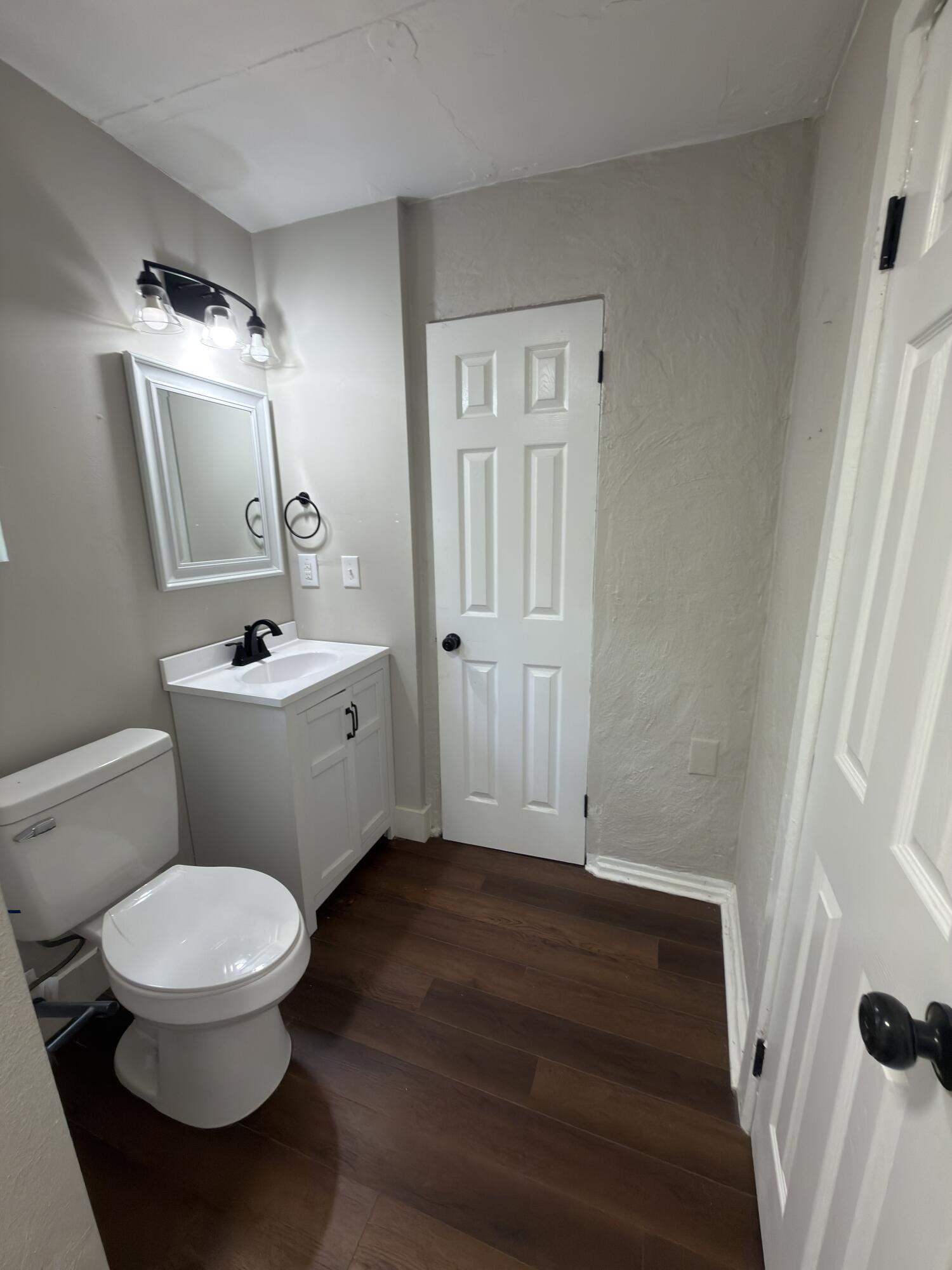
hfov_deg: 85.7
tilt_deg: -12.8
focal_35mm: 14
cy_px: 635
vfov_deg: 102.1
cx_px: 476
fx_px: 513
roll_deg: +0.3
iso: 100
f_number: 2.2
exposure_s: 1/30
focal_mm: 2.22
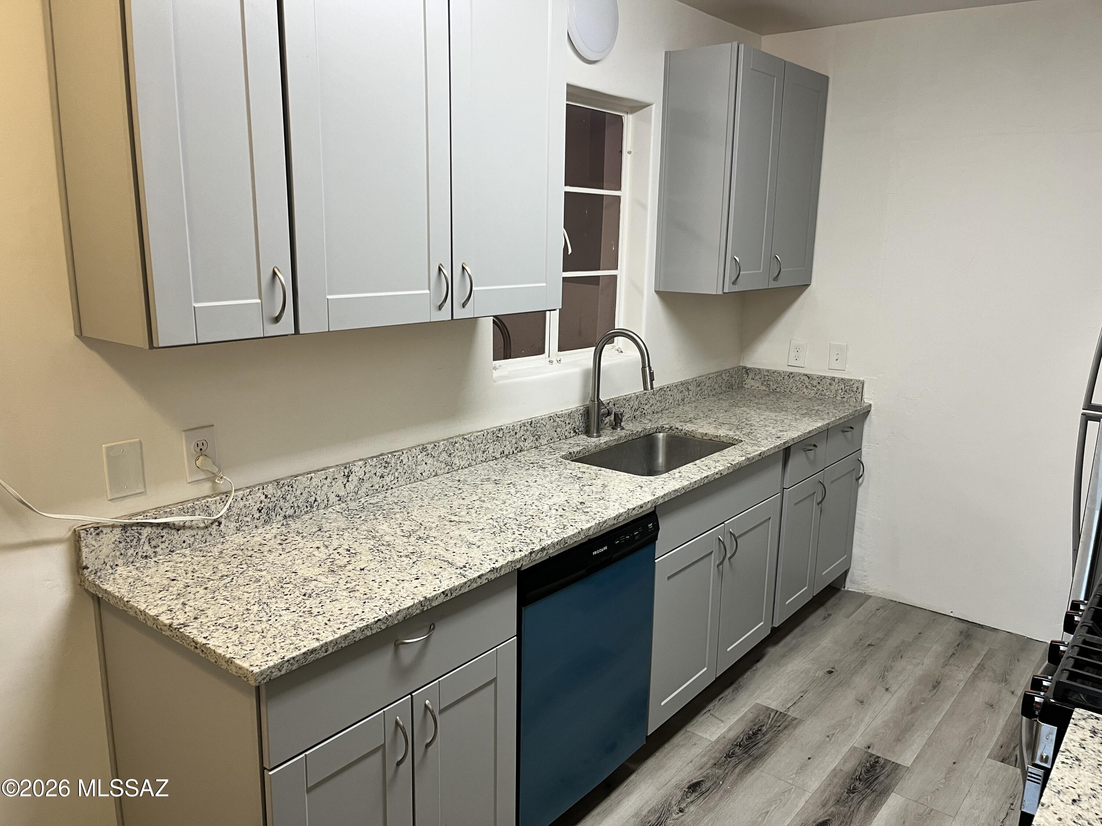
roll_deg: -0.7
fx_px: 828
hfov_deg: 67.3
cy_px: 413
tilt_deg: -11.7
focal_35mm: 26
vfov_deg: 53.1
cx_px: 551
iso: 80
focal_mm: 5.1
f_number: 1.6
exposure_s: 1/60
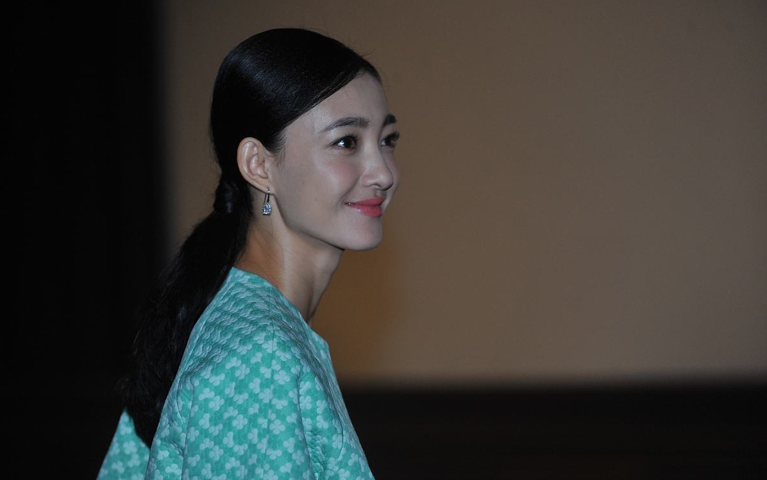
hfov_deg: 14.6
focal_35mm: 143
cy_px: 241
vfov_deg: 9.2
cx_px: 383
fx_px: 2990
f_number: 4
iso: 1000
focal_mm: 140
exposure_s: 1/250
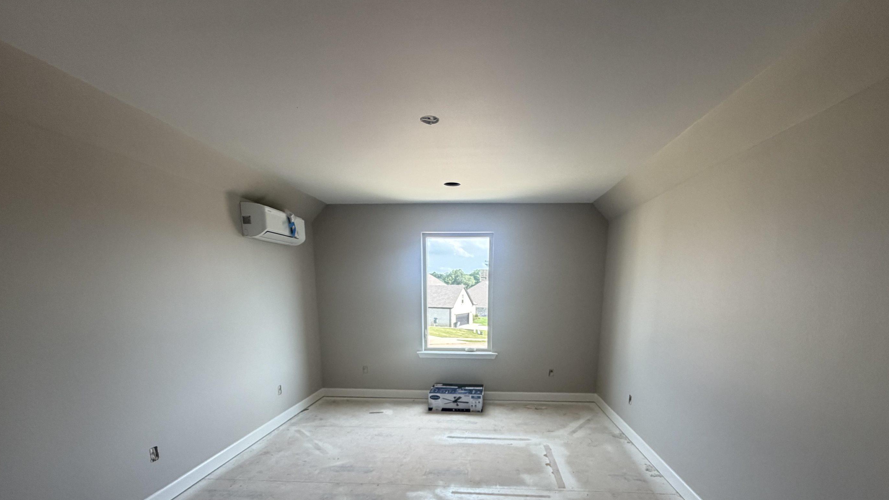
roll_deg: -0.1
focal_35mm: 17
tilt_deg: -12.1
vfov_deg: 61.0
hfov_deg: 95.9
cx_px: 466
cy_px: 364
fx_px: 401
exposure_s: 1/121
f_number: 2.2
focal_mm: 2.22
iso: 200
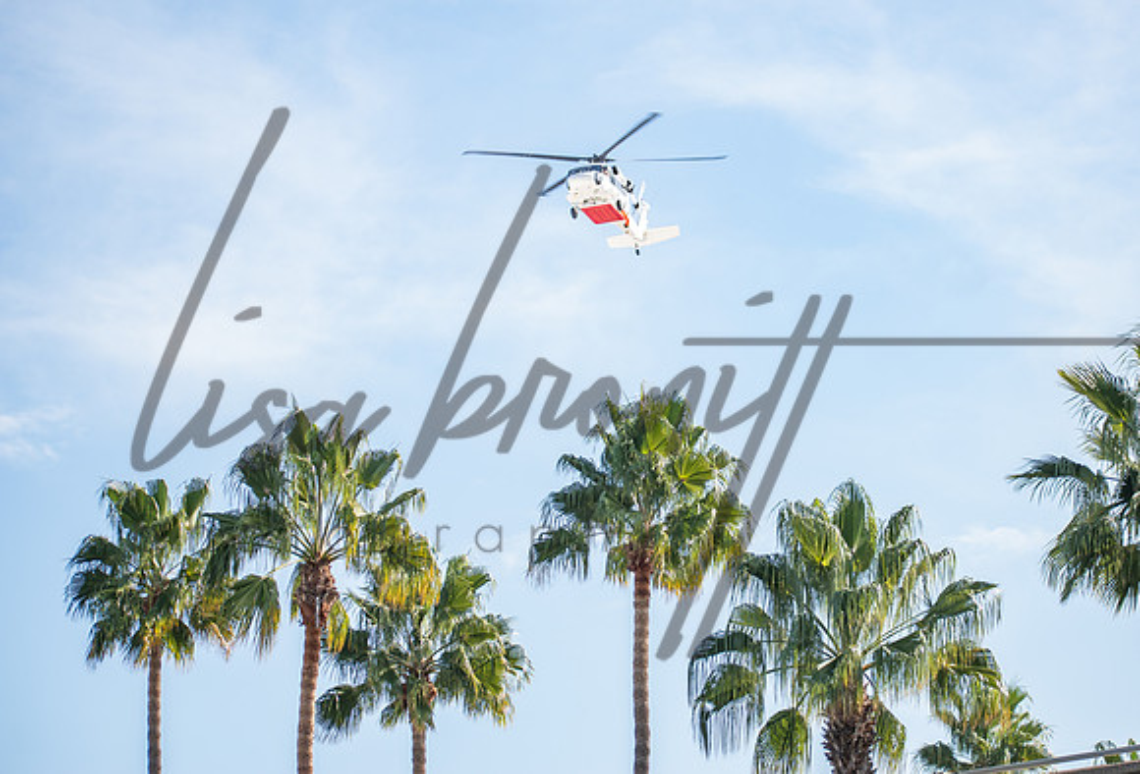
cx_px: 645
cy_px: 345
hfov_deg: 17.2
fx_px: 3760
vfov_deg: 11.8
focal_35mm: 118
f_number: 4.5
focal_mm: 70
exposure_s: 1/320
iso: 100
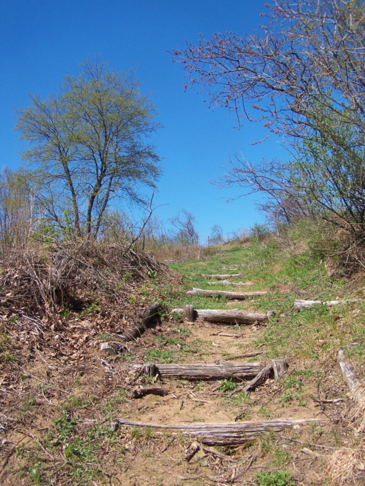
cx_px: 182
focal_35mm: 38
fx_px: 534
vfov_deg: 49.0
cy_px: 243
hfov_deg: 37.7
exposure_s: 1/640
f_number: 4
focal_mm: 6.3
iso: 80
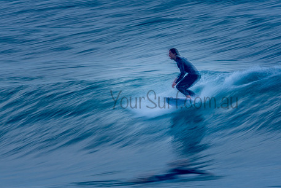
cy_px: 94
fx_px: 7399
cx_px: 173
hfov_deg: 2.2
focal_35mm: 948
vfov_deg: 1.5
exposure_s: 1/10
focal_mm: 500
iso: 100
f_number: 29
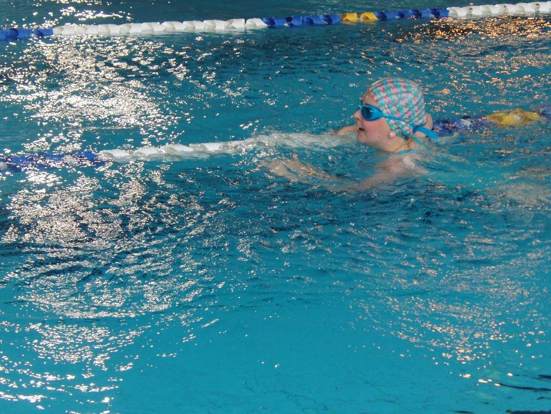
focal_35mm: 100
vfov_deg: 14.8
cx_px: 276
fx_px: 1592
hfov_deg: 19.6
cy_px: 207
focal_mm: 17.6
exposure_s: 1/125
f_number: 3.9
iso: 200
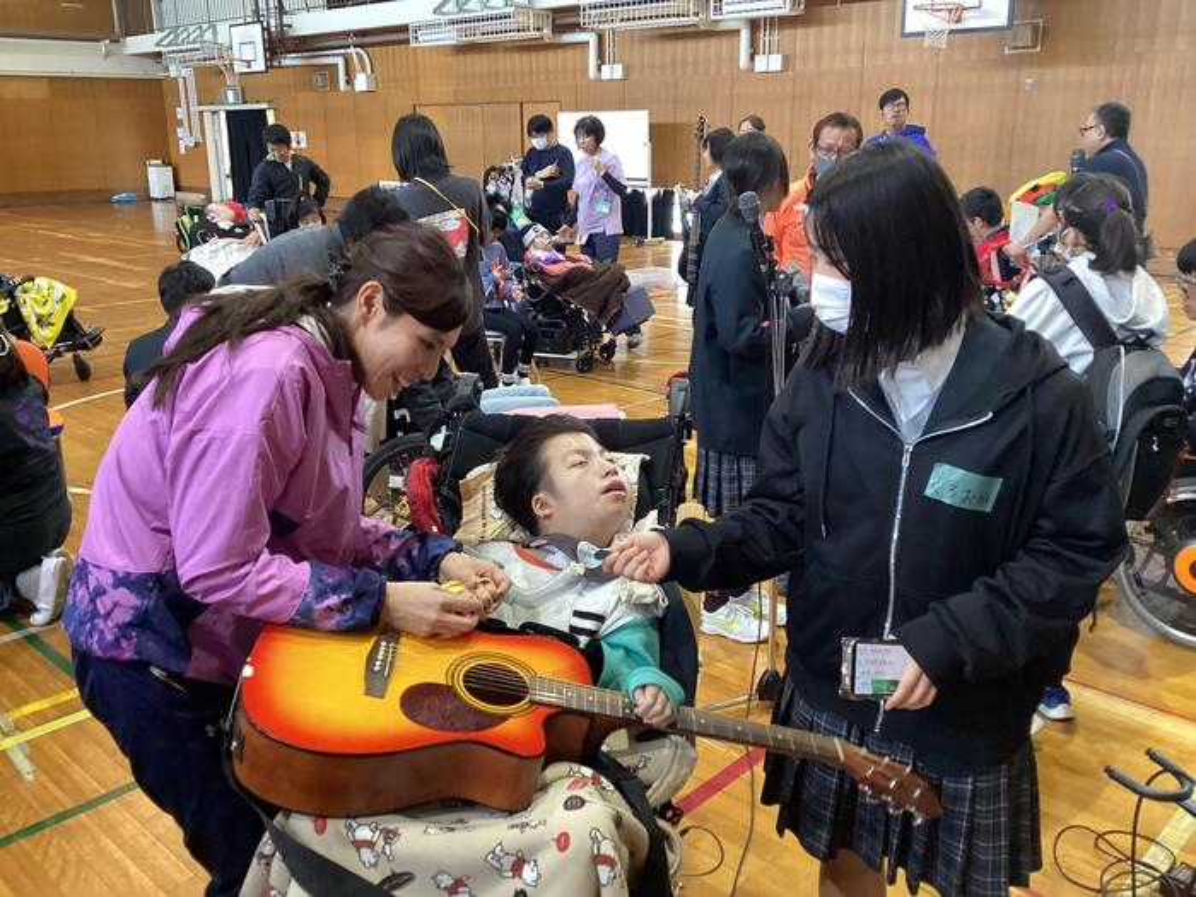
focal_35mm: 31
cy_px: 448
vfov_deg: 45.4
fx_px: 1071
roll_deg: +0.3
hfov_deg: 58.4
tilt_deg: -16.5
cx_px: 598
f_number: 2.4
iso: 250
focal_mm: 3.3
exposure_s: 1/33
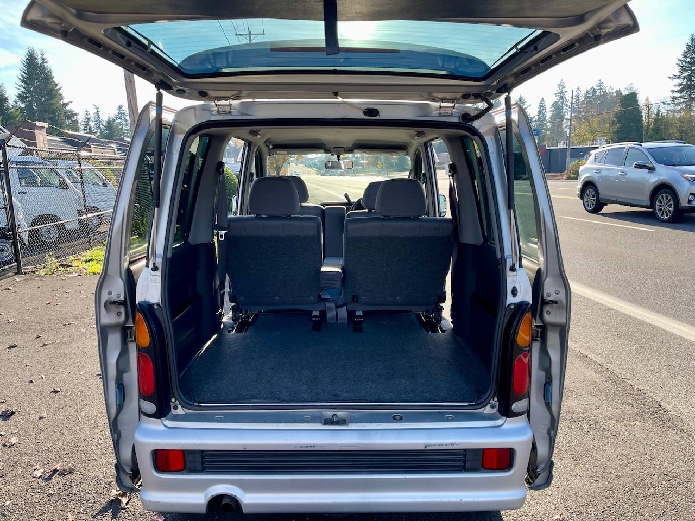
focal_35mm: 25
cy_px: 260
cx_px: 348
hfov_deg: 69.4
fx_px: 502
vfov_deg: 54.9
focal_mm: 5.1
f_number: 1.6
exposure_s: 1/488
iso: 32
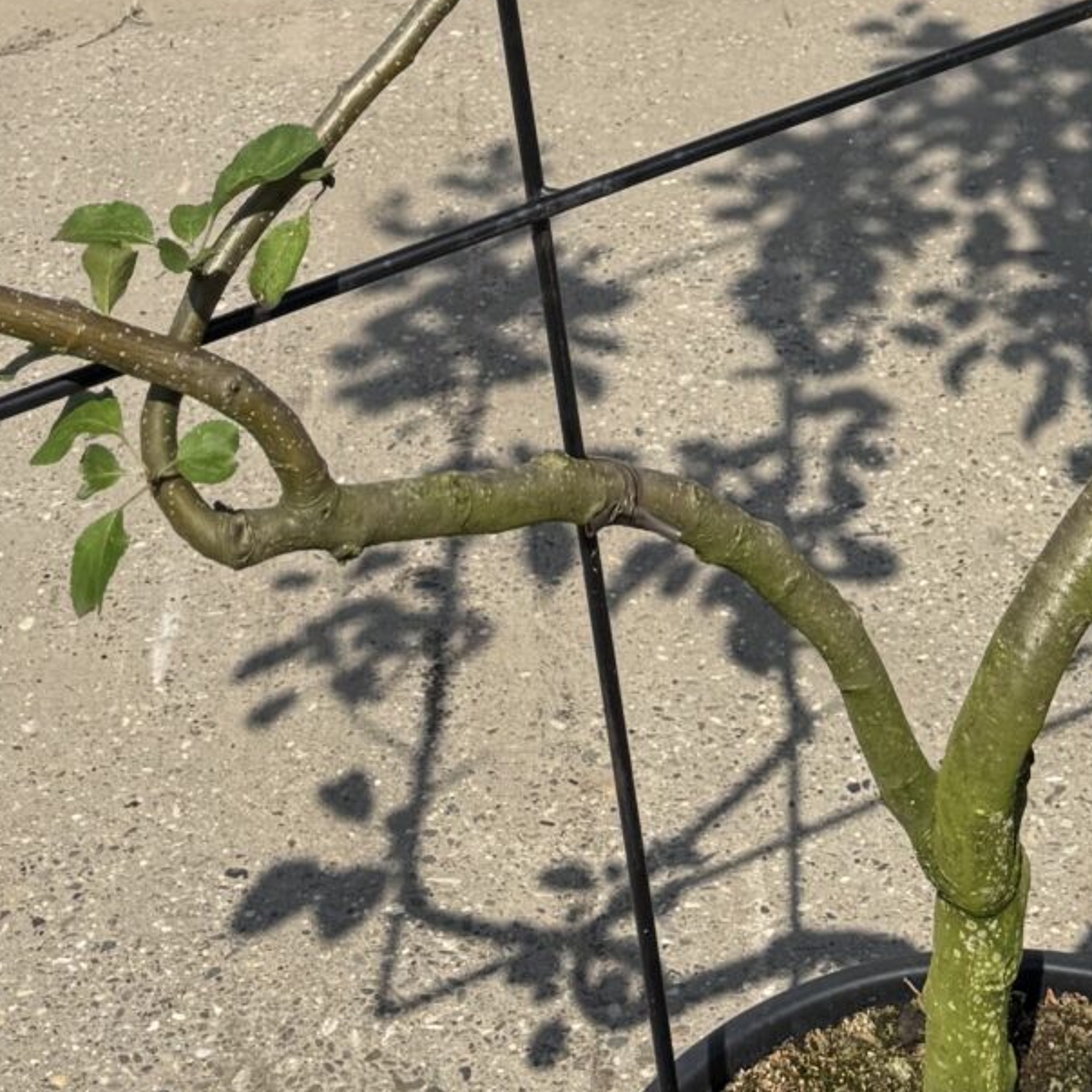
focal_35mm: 90
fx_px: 3212
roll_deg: +6.6
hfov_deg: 19.3
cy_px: -779
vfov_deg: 16.6
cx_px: 596
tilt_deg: -8.9
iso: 80
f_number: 1.78
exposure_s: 1/5348
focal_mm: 6.76
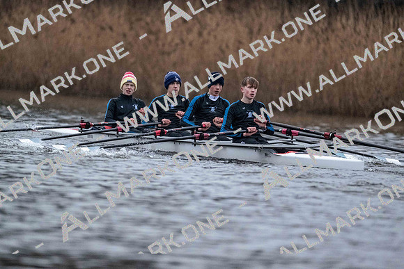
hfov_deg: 5.2
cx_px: 202
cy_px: 134
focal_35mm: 400
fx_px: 4490
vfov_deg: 3.4
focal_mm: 400
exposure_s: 1/1600
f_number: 4.5
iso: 9000
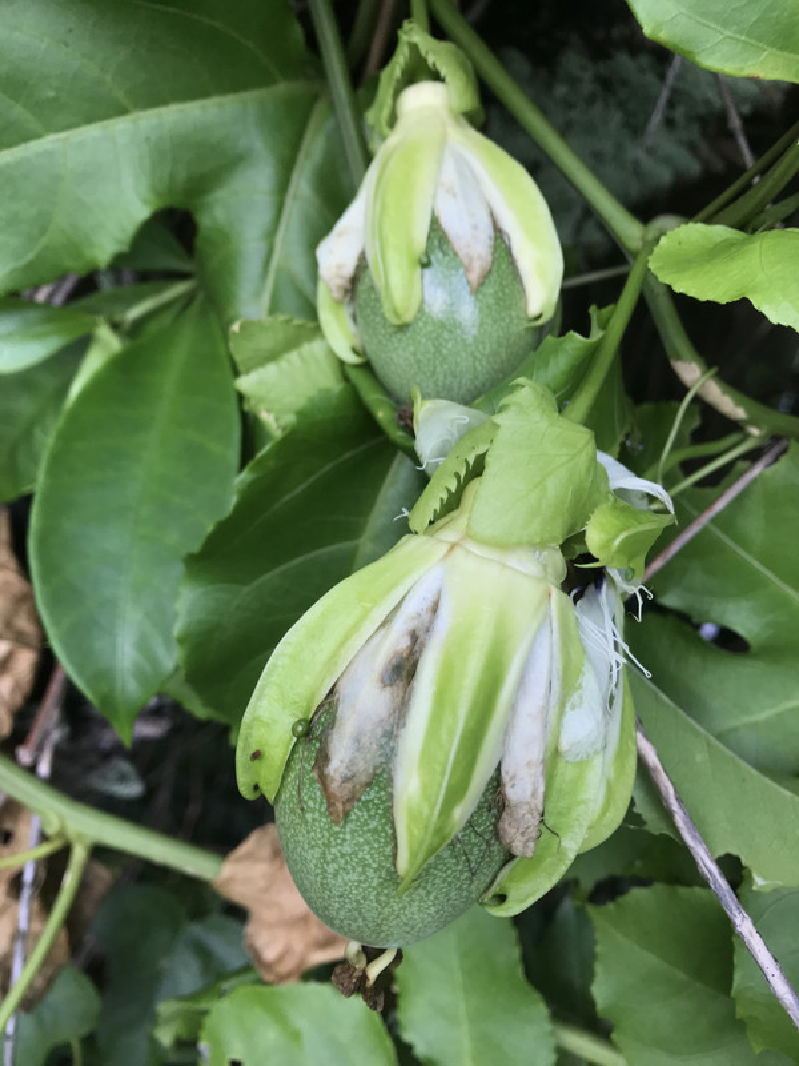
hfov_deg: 49.7
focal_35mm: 28
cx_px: 400
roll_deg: -4.1
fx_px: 862
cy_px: 533
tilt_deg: -33.5
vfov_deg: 63.4
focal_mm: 3.99
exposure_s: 1/120
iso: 40
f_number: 1.8
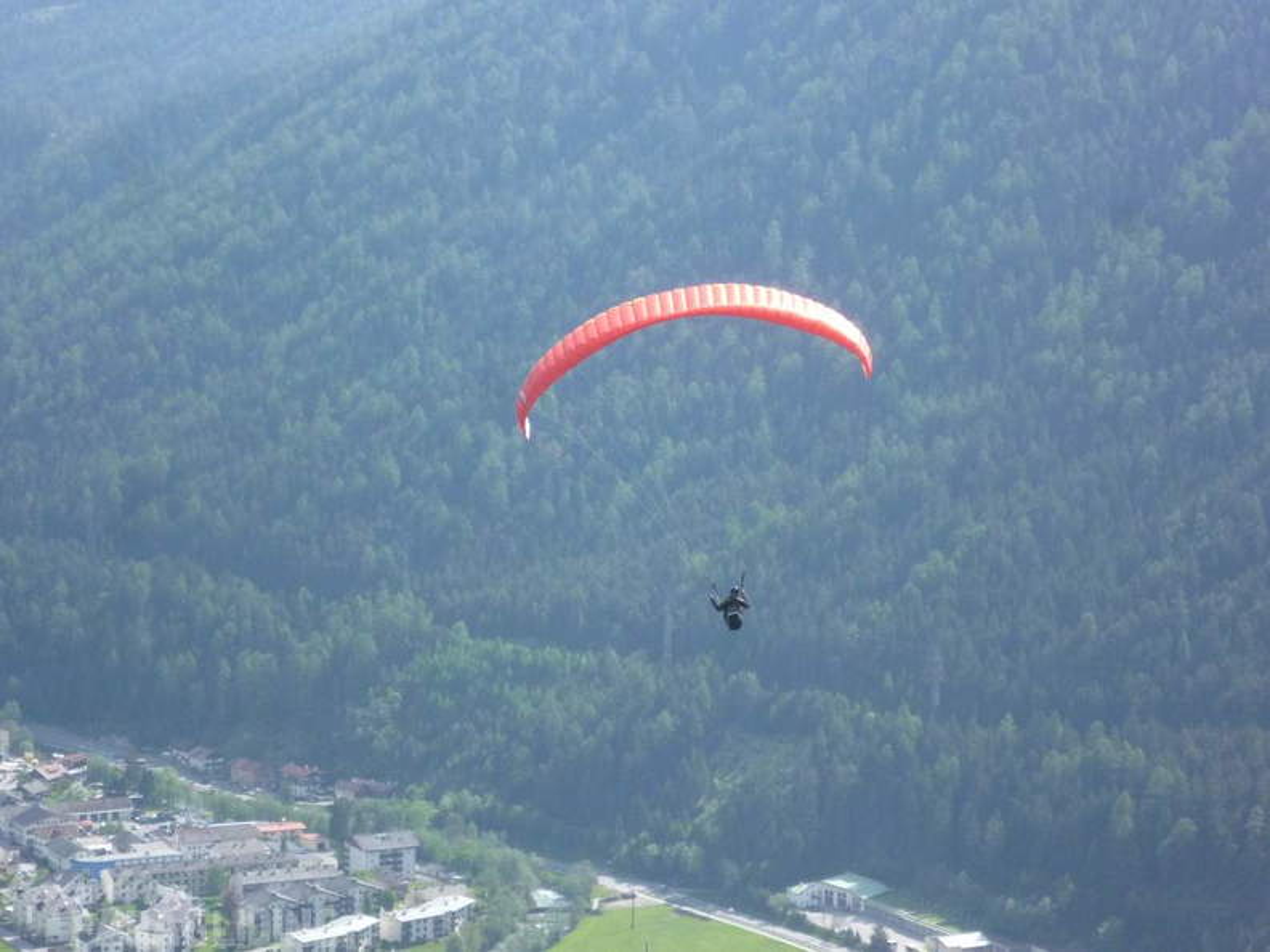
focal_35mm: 132
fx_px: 4843
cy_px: 476
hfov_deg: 14.9
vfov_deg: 11.2
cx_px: 635
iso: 400
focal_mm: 23.5
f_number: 6.7
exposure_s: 1/500
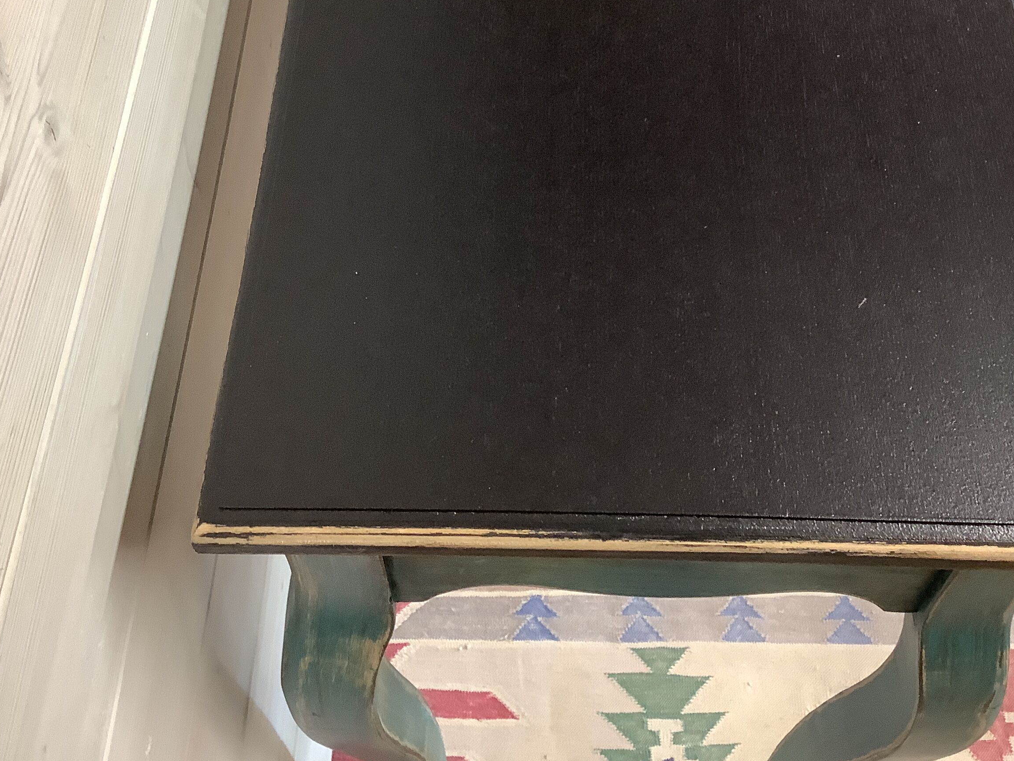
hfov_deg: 42.9
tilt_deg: -55.1
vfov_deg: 32.5
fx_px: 1289
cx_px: 553
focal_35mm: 44
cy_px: 239
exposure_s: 1/50
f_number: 2.4
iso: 200
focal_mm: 3.3
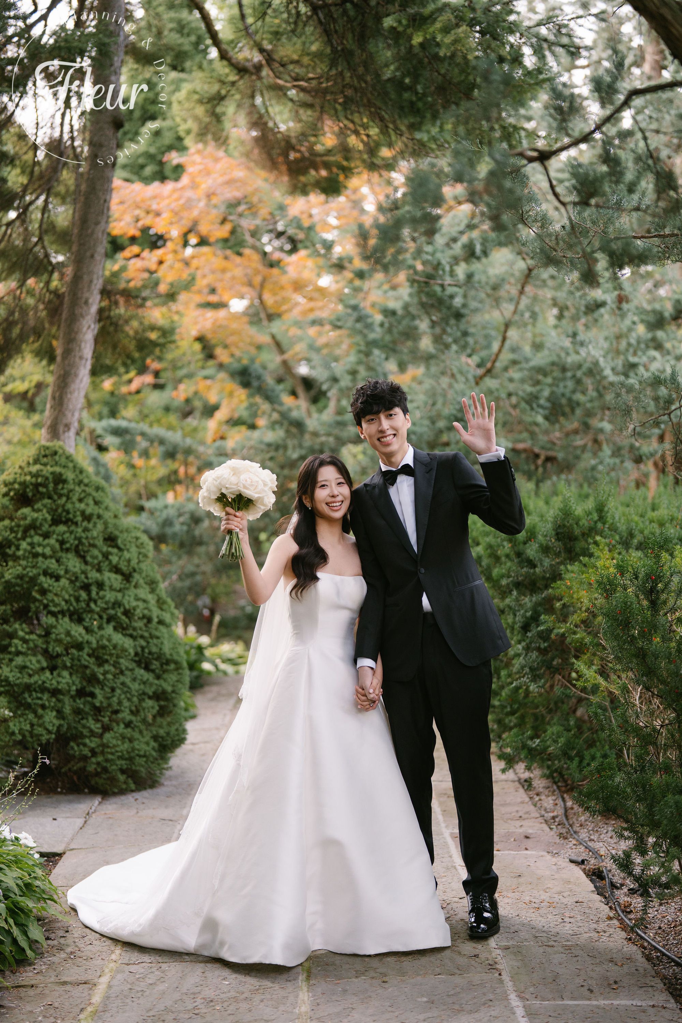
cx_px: 341
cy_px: 512
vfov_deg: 39.6
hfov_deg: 27.0
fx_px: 1421
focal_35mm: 50
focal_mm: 50
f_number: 1.4
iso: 400
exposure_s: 1/800
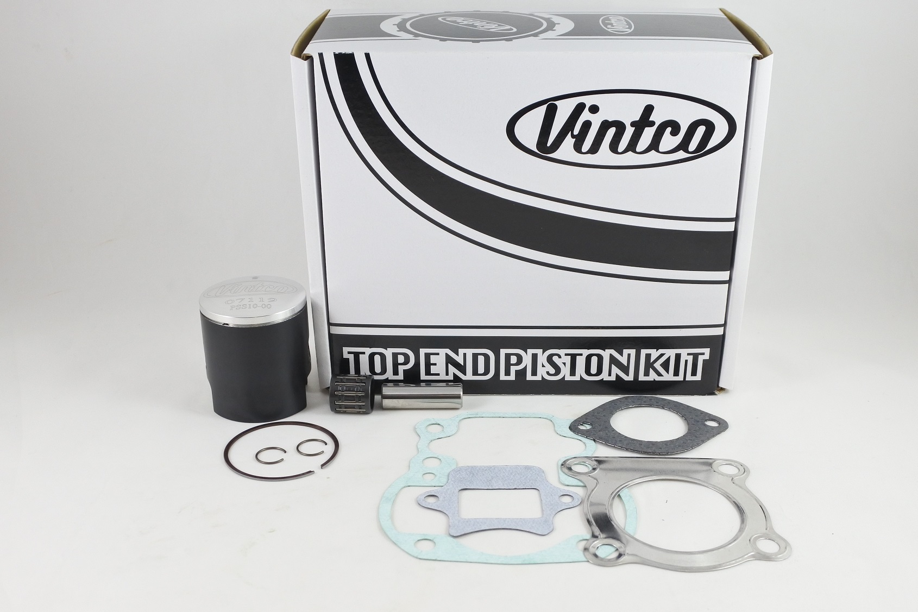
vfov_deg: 38.9
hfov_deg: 55.8
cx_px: 459
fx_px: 867
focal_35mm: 34
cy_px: 306
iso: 450
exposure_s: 1/125
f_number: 3.8
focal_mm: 12.6
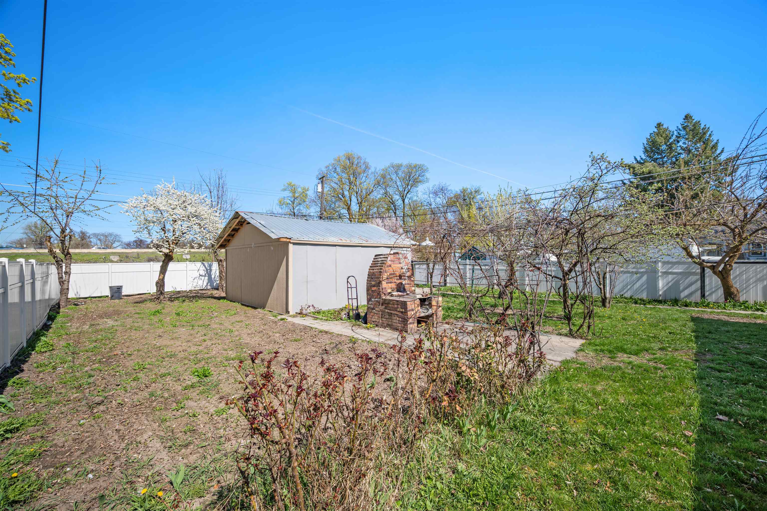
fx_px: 298
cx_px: 384
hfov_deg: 104.3
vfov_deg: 81.2
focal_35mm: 14
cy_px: 256
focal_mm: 14
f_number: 8
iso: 100
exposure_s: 1/125
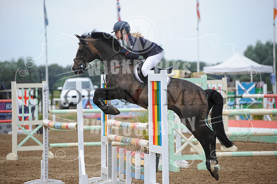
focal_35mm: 210
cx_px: 138
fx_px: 1615
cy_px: 92
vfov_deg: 6.5
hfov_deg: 9.8
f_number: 5.6
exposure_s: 1/1600
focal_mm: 210
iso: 1000
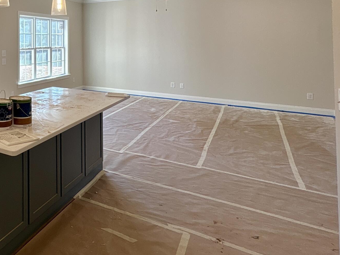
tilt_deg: +1.8
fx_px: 314
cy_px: 32
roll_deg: +1.0
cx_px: -16
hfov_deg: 45.7
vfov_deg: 41.2
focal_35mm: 32
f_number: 2.2
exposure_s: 1/143
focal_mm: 2.22
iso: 64
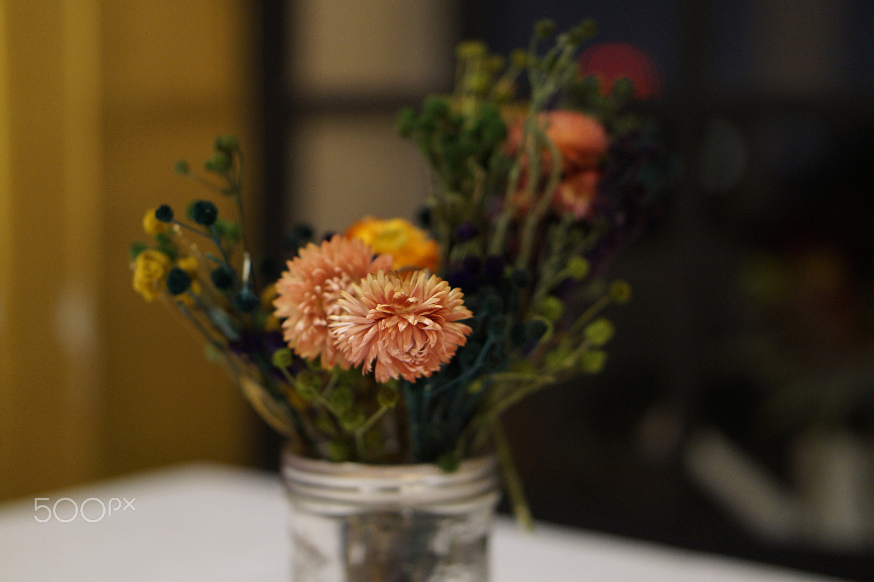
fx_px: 1820
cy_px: 291
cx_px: 437
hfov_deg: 27.0
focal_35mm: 75
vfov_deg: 18.2
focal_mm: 50
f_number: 1.8
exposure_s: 1/10
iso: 800
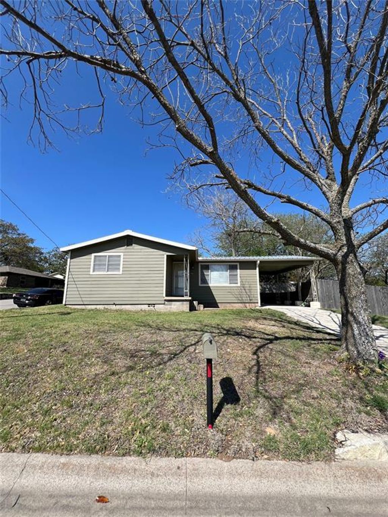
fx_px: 194
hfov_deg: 89.9
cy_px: 258
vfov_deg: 106.2
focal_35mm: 13
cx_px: 194
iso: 32
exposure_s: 1/1531
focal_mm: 1.57
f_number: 1.8
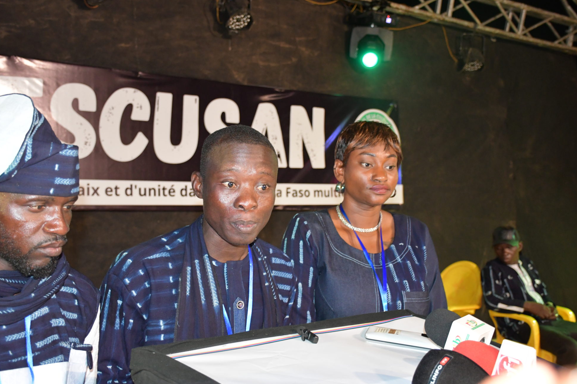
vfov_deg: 31.9
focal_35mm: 42
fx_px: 673
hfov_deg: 46.4
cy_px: 185
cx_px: 285
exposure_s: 1/60
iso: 2500
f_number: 4
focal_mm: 27
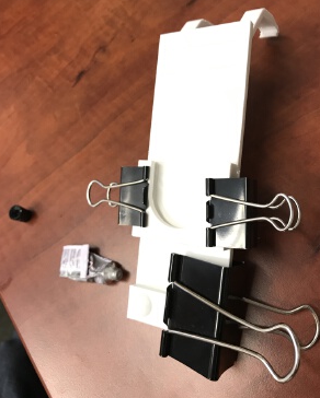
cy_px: 183
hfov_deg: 48.6
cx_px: 163
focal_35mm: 30
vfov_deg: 58.6
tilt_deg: -59.8
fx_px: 355
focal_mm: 3.99
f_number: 1.8
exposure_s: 1/20
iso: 40
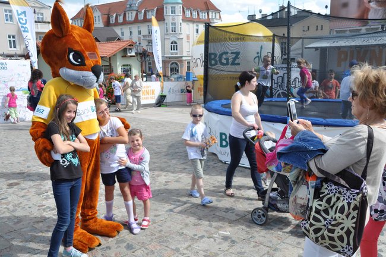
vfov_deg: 39.9
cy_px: 128
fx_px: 353
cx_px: 193
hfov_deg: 57.3
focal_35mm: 33
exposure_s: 1/320
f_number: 9
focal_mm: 22
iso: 200
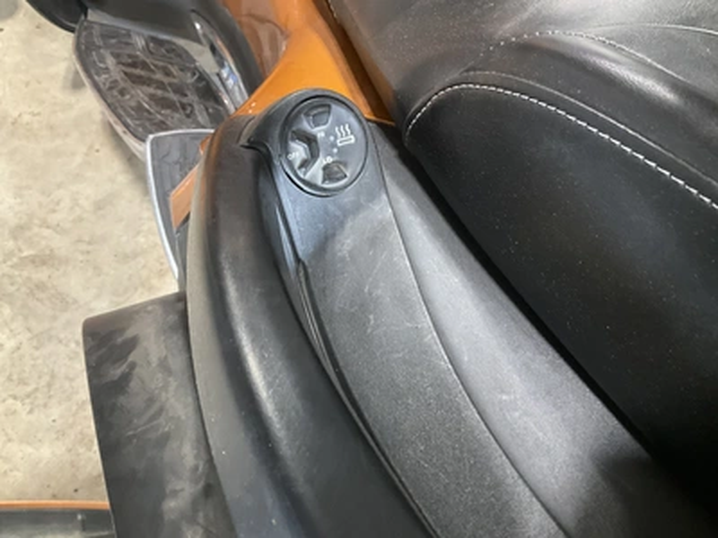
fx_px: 602
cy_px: 269
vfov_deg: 48.2
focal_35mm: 29
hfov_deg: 61.7
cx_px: 359
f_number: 1.8
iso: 320
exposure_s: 1/40
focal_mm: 3
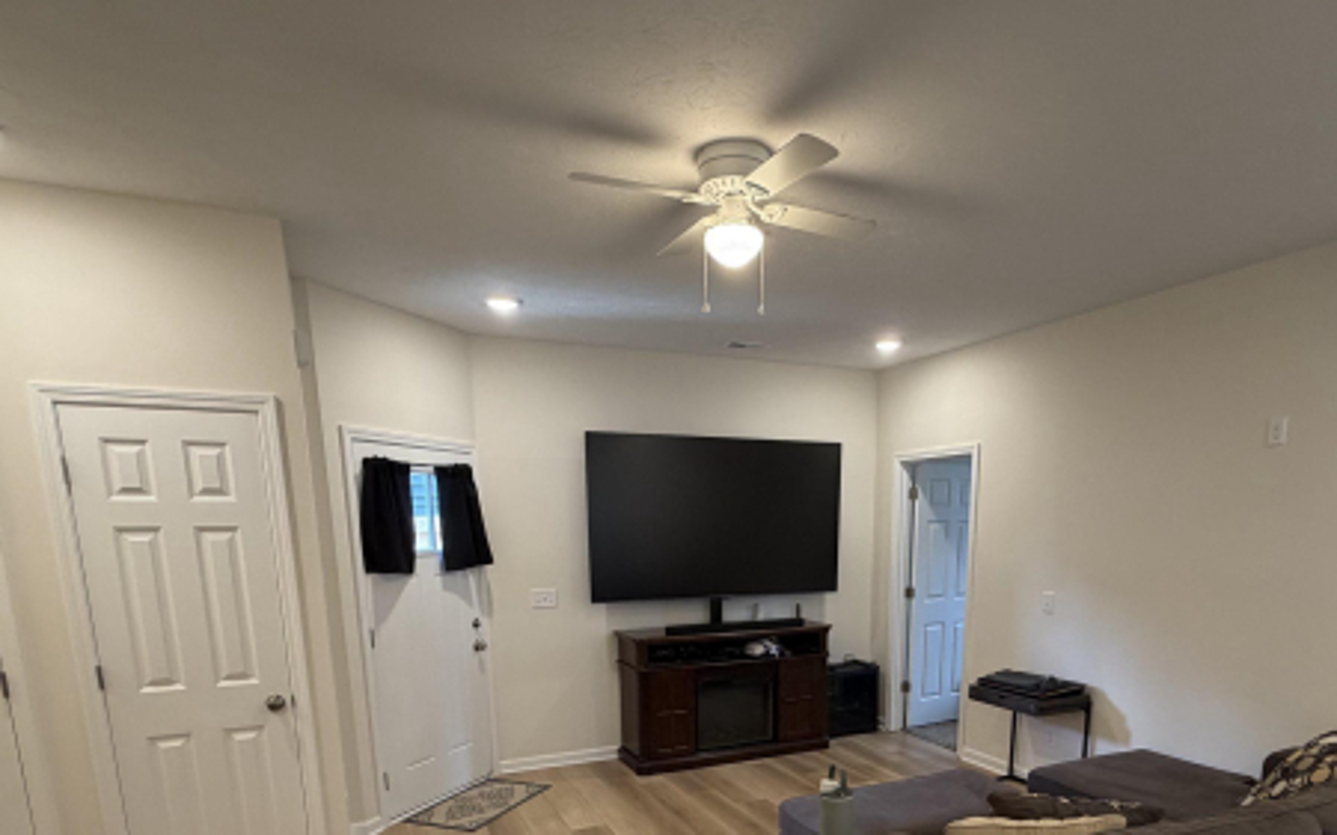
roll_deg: +1.0
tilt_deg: -11.0
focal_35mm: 22
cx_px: 735
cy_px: 680
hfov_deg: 79.4
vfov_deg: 51.2
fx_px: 801
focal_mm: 2.22
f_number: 2.2
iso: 200
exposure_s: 1/60
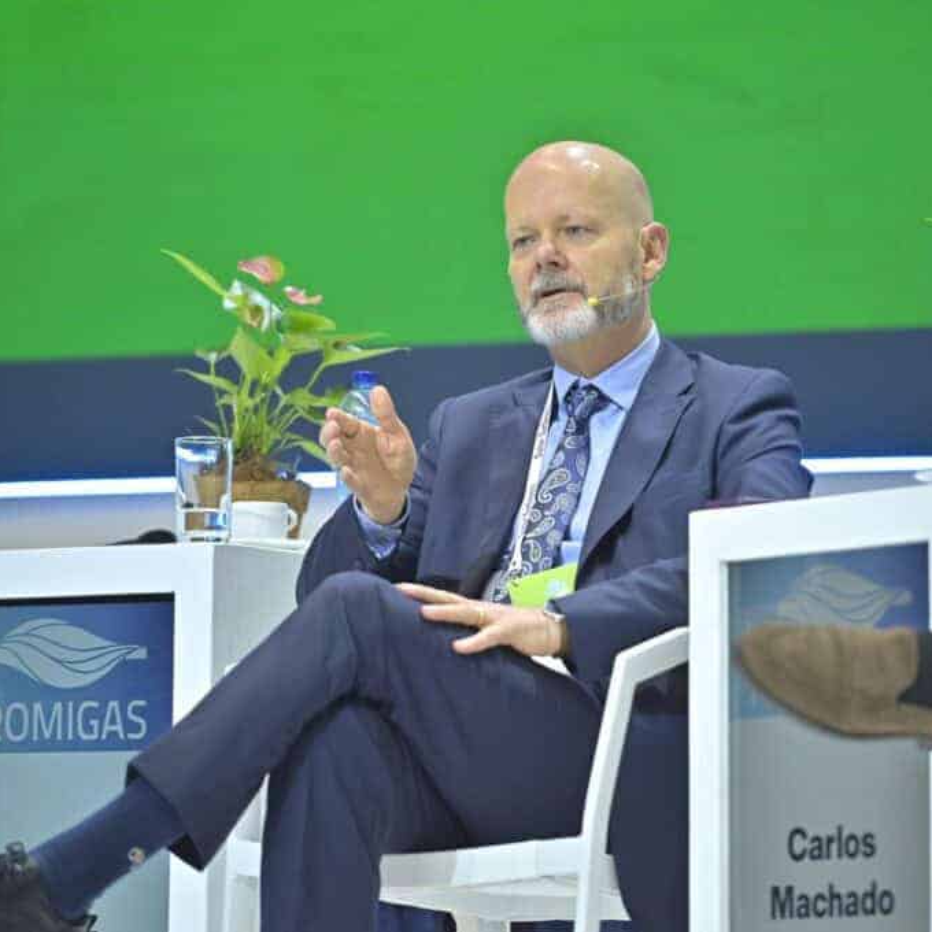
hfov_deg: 6.8
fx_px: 7798
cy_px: 466
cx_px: 544
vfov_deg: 6.8
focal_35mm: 256
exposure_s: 1/250
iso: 320
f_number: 2.8
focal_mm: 200
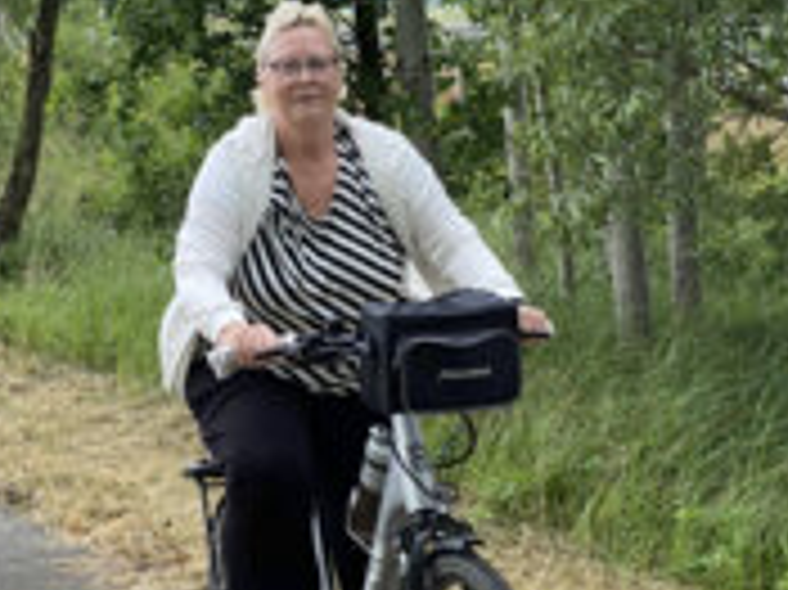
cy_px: 221
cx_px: 333
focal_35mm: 119
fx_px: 2707
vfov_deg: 12.4
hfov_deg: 16.6
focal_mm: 6
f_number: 2
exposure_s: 1/171
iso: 20
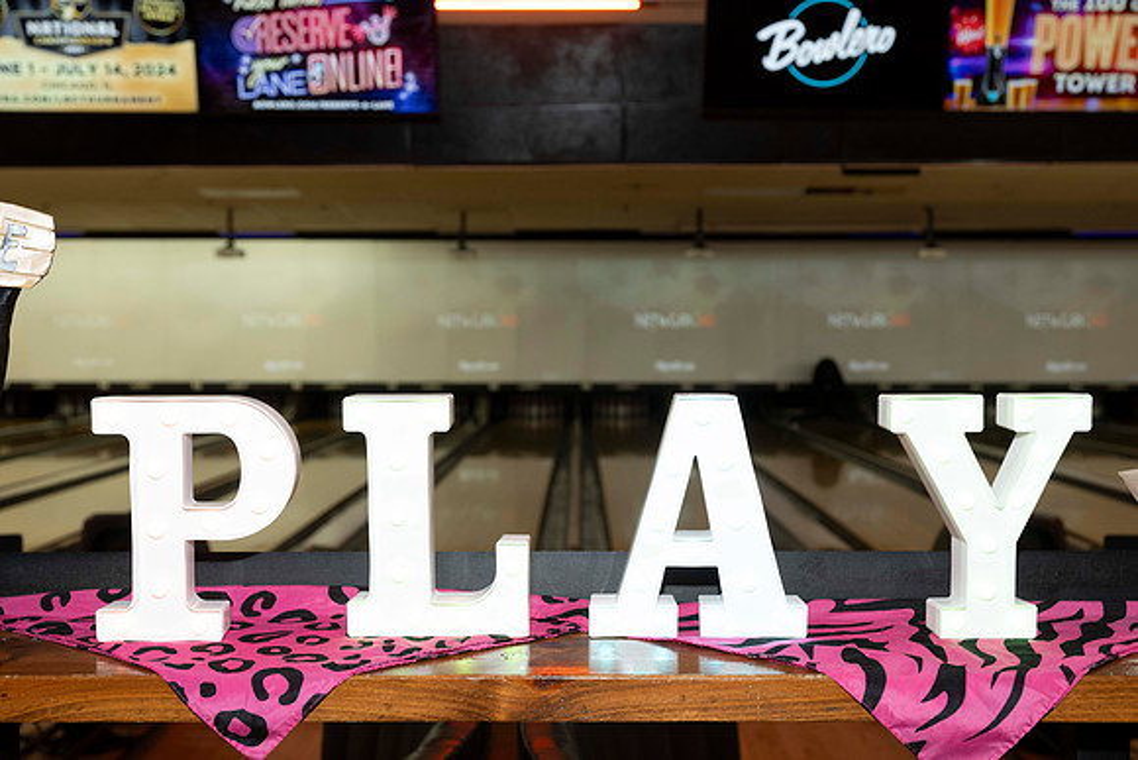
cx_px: 569
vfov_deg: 29.9
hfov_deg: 43.6
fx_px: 1423
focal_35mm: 45
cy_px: 380
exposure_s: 1/50
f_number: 5.6
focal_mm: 45
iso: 800
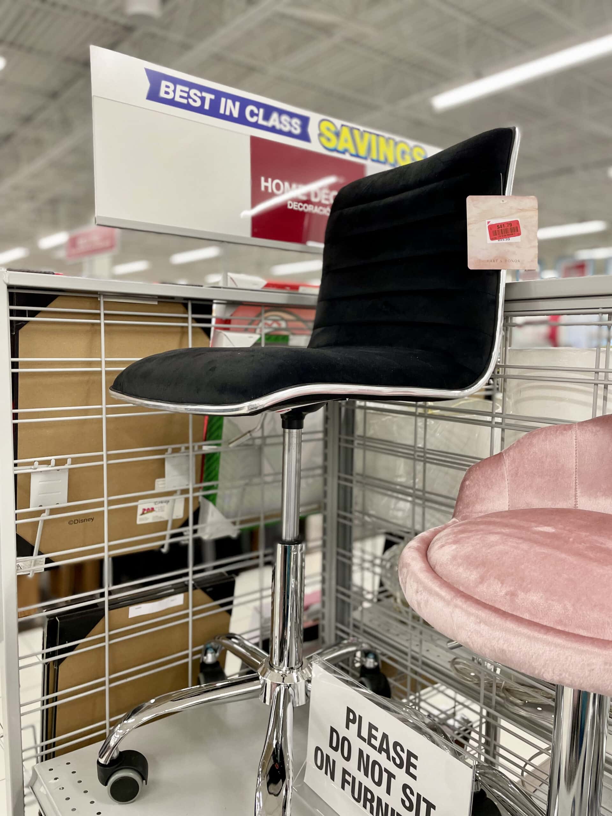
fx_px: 613
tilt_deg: -5.6
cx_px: 306
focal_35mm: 26
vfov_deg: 67.3
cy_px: 408
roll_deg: -1.3
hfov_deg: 53.1
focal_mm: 4.2
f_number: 1.6
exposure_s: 1/60
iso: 80
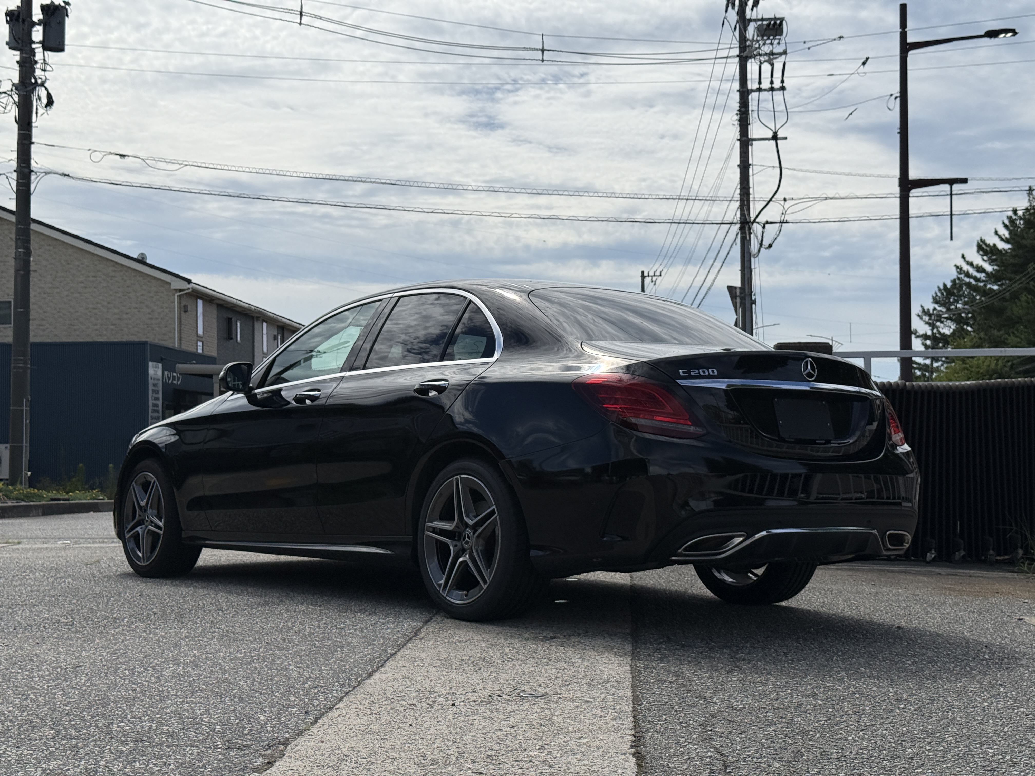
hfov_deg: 39.7
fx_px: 1435
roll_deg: +0.9
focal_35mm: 48
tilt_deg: +2.0
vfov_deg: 30.3
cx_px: 518
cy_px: 388
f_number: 1.78
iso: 64
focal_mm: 6.76
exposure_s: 1/11364
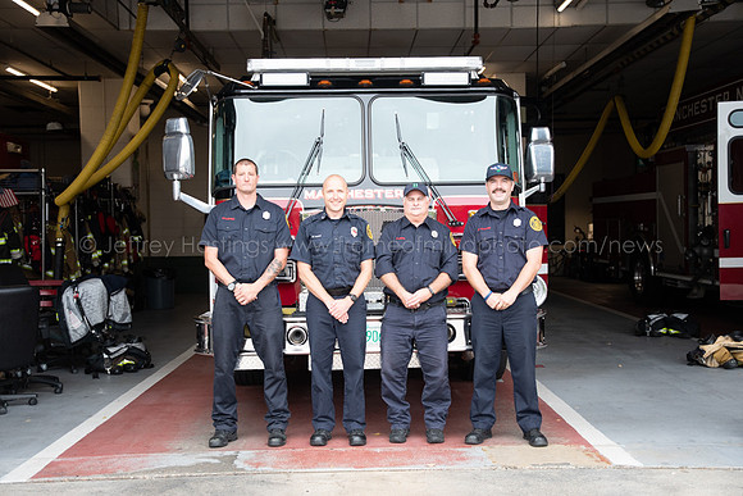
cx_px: 372
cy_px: 248
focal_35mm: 45
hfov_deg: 43.6
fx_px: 929
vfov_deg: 29.9
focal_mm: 30
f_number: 3.2
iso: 400
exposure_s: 1/320
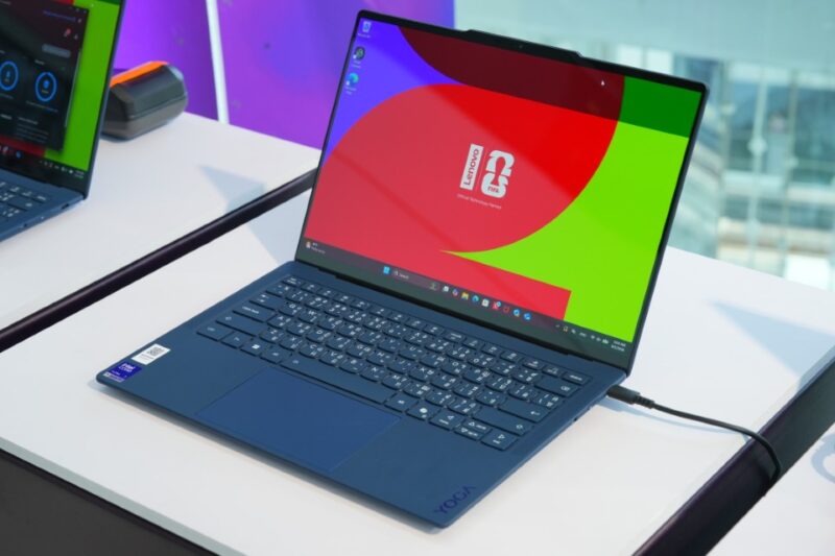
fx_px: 1623
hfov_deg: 28.8
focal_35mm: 70
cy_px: 278
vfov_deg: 19.4
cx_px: 418
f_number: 8
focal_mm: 70
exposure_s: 1/80
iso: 500
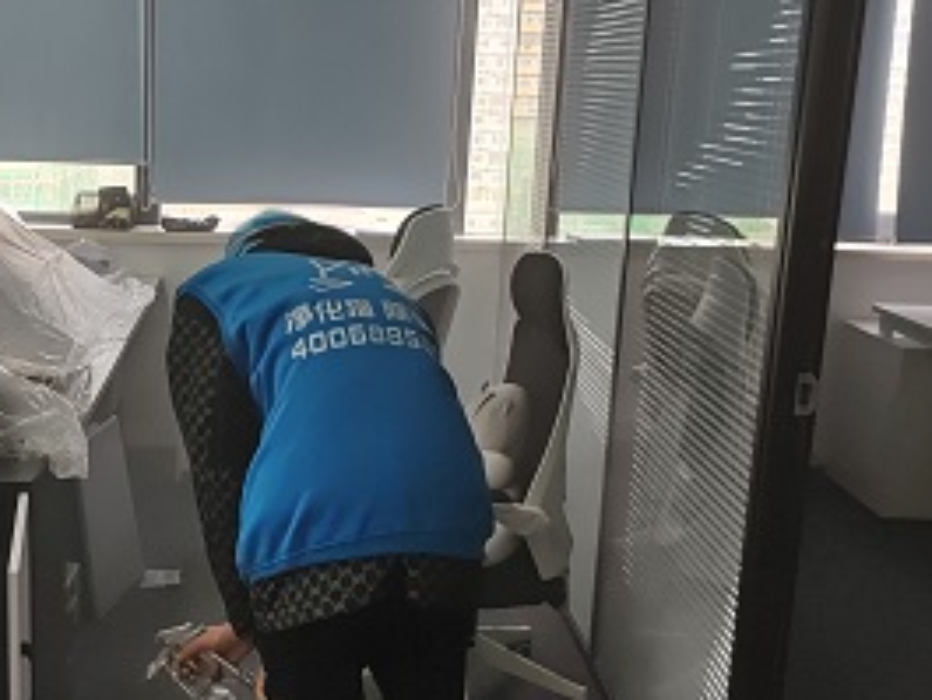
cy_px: 361
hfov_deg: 38.2
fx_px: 1320
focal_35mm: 49
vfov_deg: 29.7
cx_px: 271
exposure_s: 1/50
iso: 197
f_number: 1.8
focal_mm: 4.26
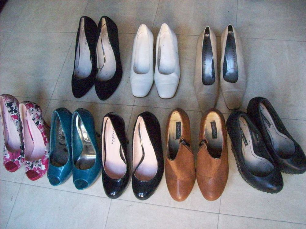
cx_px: 153
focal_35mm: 36
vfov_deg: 39.7
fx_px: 318
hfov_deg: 51.4
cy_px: 114
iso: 800
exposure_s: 1/121
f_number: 2.7
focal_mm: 6
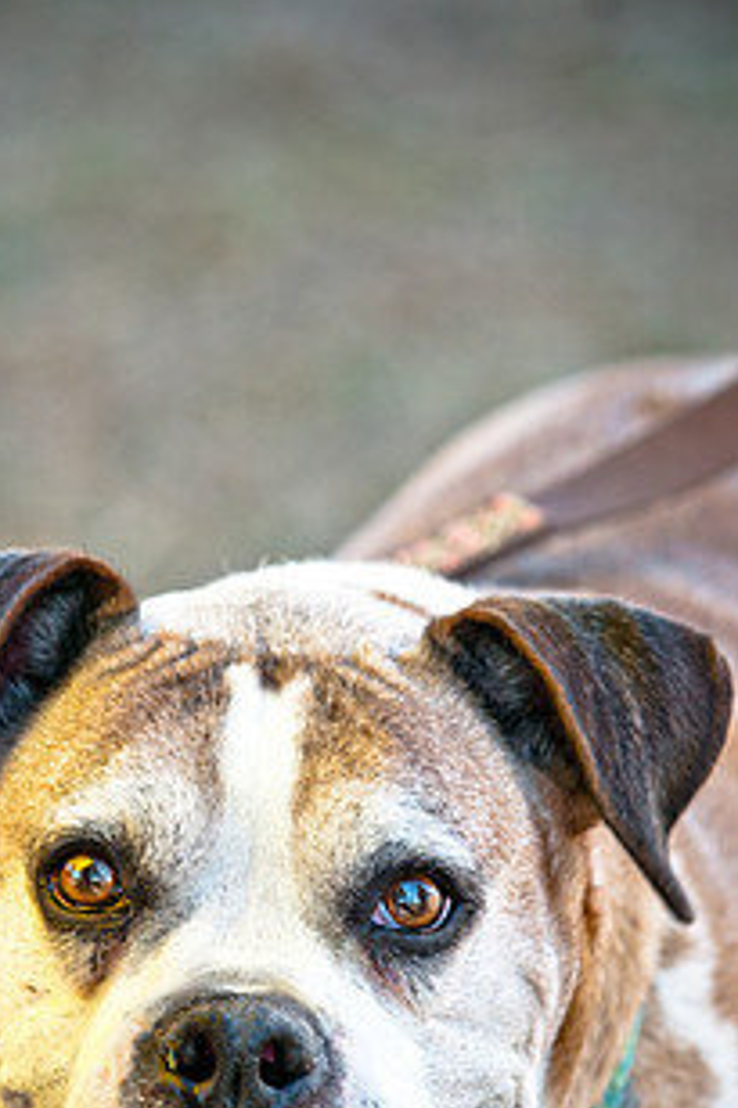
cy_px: 799
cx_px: 203
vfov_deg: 5.7
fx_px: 11135
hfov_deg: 3.8
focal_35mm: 362
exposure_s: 1/200
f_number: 5
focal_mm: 165
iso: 200
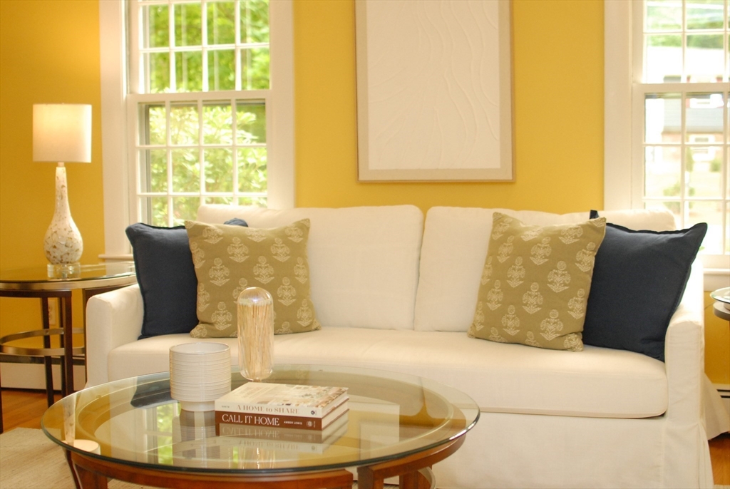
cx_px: 365
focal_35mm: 52
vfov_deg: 25.8
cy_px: 244
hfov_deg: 37.8
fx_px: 1066
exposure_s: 1/100
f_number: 2.5
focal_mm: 35
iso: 800
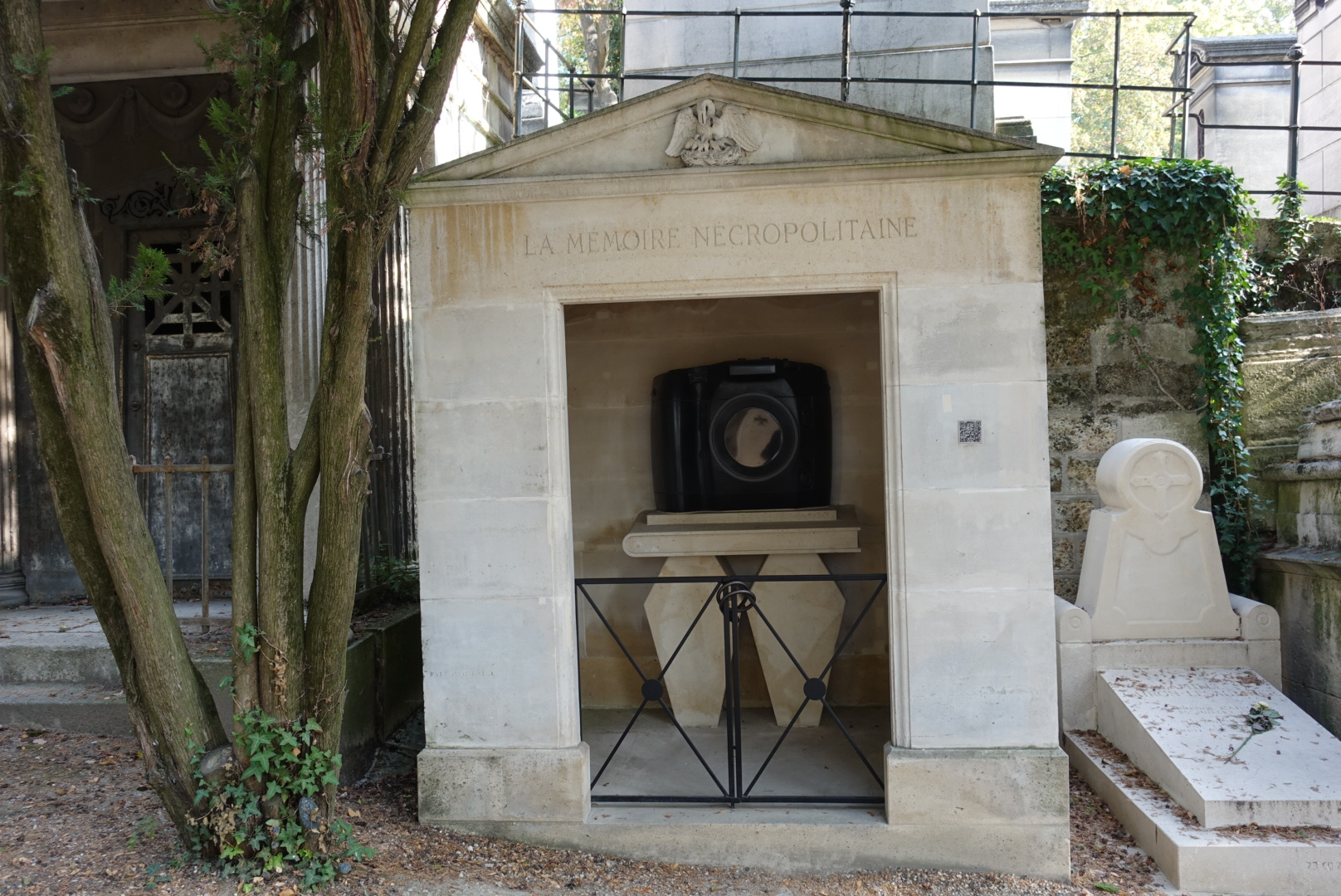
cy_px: 448
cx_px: 670
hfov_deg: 61.9
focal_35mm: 30
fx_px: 1118
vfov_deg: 43.7
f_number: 2.8
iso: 125
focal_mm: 11
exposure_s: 1/80
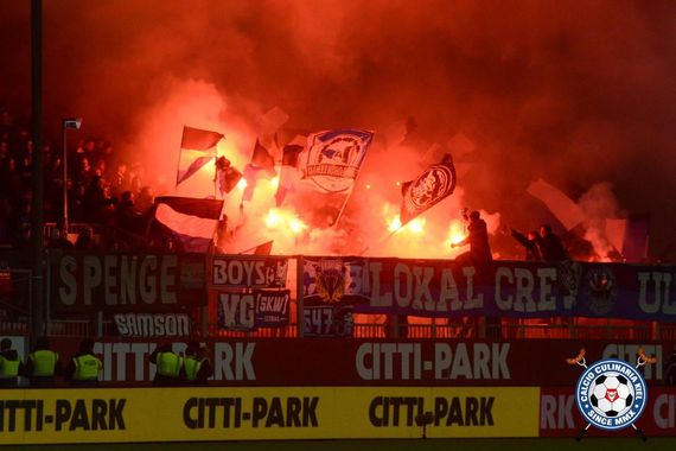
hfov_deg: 9.5
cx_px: 338
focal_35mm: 218
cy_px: 226
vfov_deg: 6.3
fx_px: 4084
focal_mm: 145
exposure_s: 1/500
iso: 1250
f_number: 13
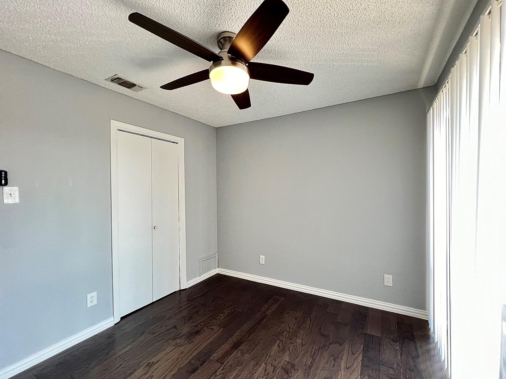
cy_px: 192
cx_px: 265
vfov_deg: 85.7
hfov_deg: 102.0
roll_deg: +0.8
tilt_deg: -1.0
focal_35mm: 14
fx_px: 205
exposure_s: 1/60
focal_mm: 1.57
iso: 160
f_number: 1.8
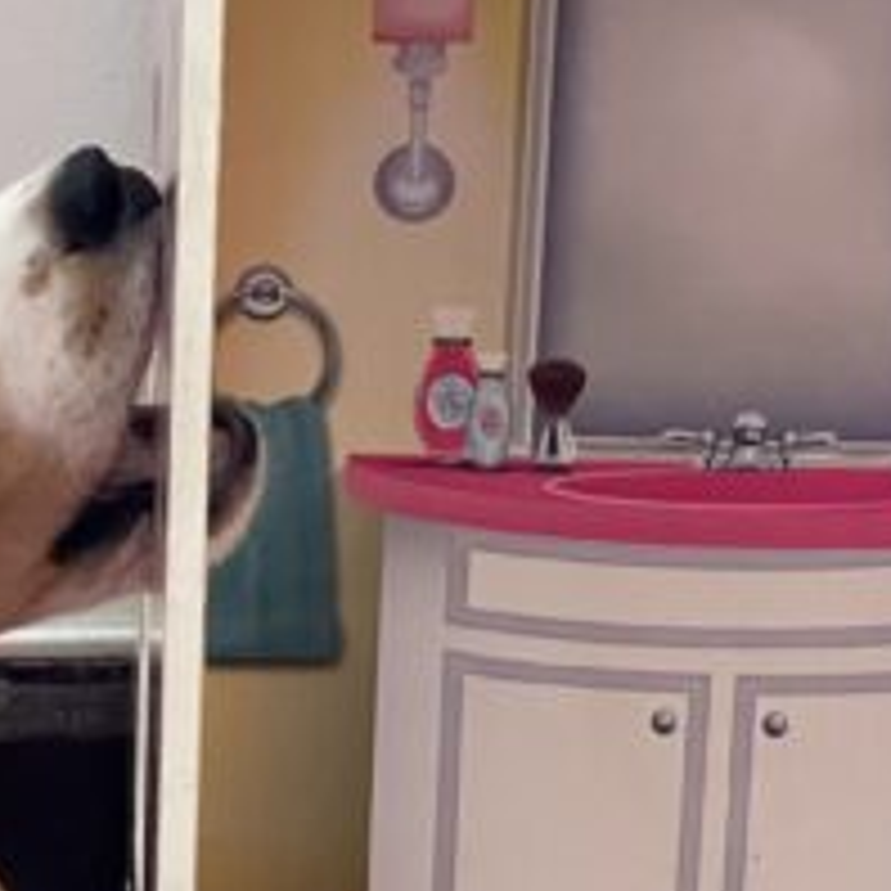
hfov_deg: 9.7
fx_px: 5184
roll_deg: -1.0
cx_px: -162
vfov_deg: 9.8
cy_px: 819
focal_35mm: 178
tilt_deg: -17.9
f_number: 2
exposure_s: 1/60
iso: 640
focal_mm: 6
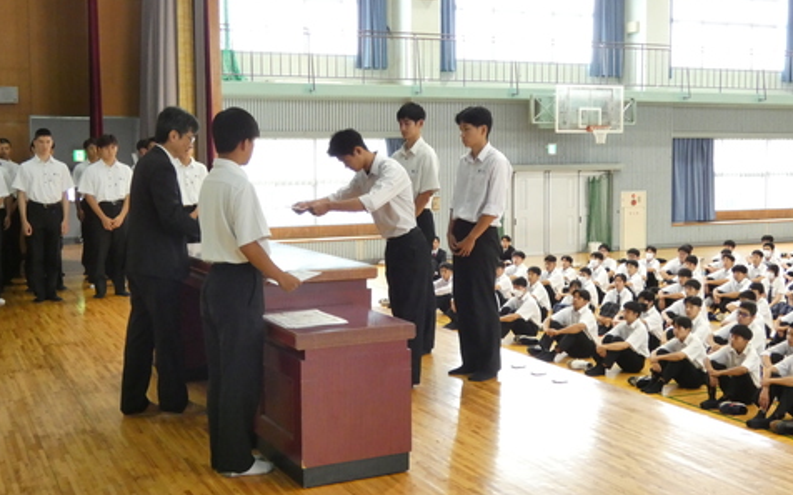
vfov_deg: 27.9
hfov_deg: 43.5
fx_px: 994
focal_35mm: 46
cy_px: 212
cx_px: 396
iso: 800
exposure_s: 1/80
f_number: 3.7
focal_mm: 7.8
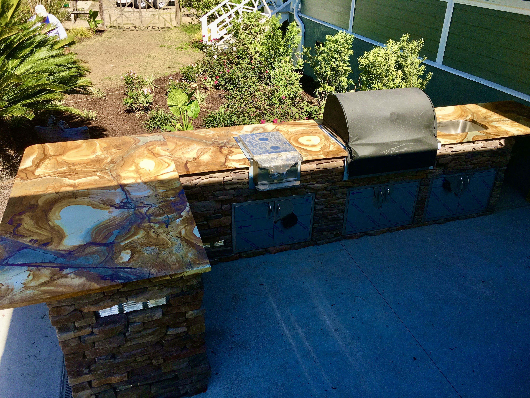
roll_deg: -0.7
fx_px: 444
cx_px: 265
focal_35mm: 29
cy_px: 199
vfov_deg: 48.2
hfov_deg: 61.7
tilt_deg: -27.4
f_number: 2.2
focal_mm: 4.15
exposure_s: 1/874
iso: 25
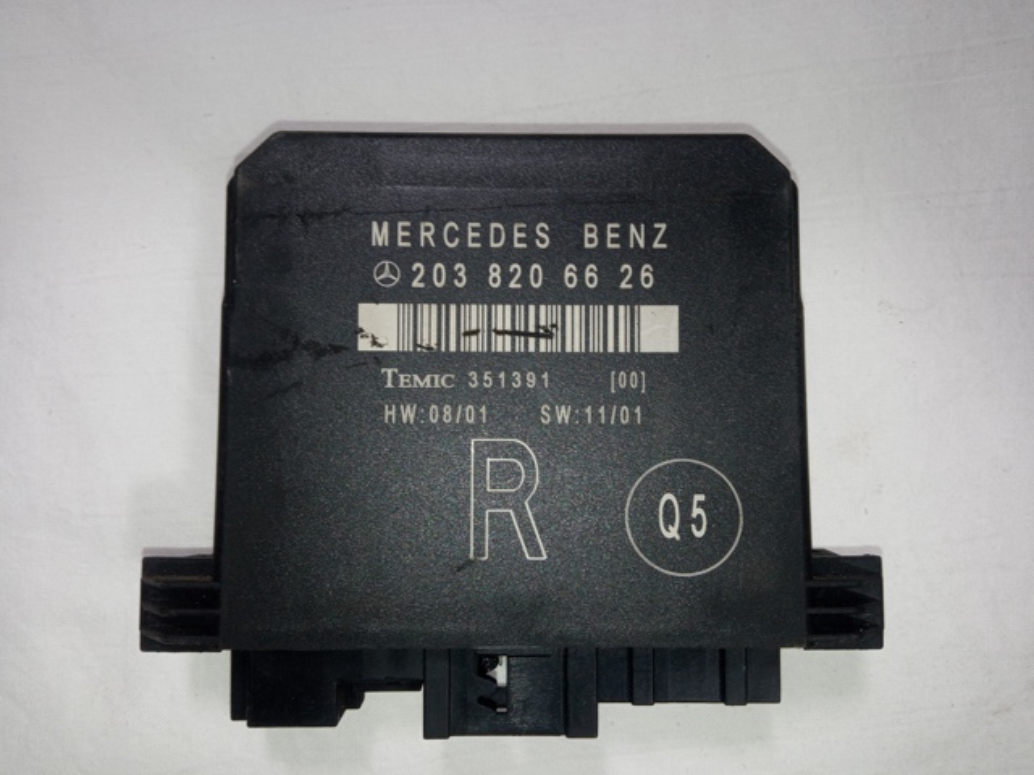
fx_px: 807
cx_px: 517
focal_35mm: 27
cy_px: 388
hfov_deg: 65.3
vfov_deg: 51.4
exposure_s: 1/33.3
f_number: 2.2
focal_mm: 3.79
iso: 124
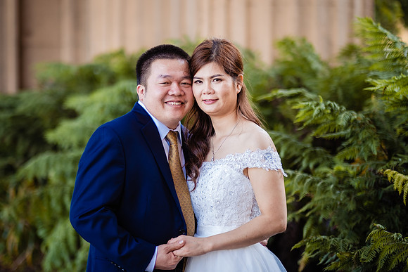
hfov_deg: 20.1
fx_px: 1152
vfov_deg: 13.5
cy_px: 133
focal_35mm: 102
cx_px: 161
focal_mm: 56
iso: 160
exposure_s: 1/400
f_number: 1.2
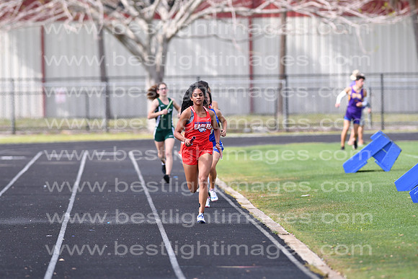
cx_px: 209
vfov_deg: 3.1
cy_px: 140
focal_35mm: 450
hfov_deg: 4.6
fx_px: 5226
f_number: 4
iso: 200
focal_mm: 300
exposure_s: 1/1250
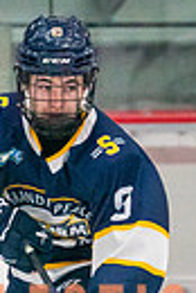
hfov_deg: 1.0
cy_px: 414
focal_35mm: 1361
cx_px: 139
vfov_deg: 1.5
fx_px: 11085
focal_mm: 200
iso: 4000
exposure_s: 1/1600
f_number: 2.8
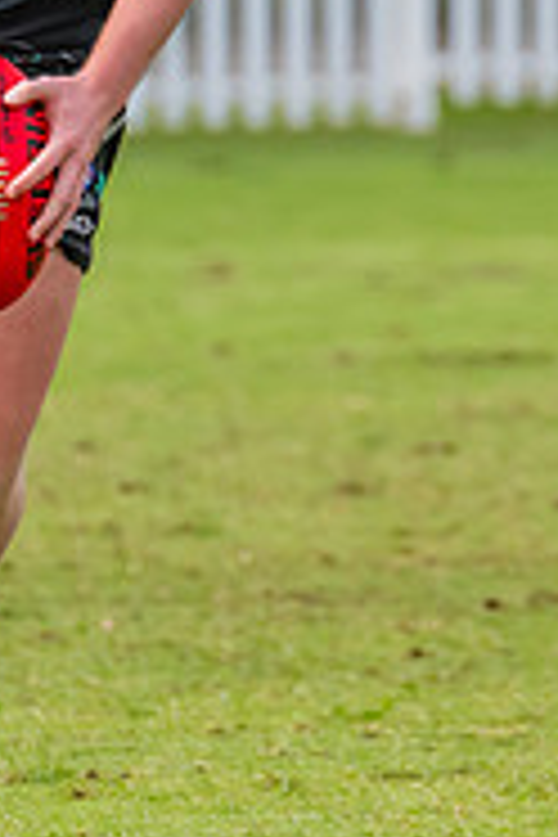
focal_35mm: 1757
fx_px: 40847
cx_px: 74
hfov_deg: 0.8
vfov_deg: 1.2
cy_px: 130
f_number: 5.6
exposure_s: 1/1600
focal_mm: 380
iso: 800
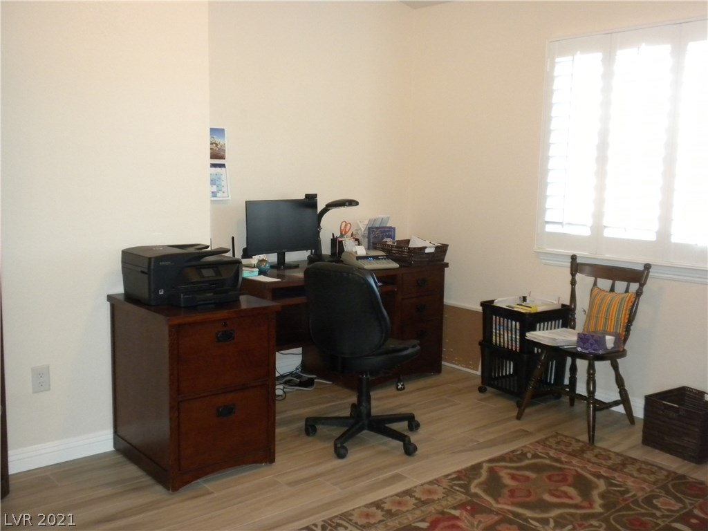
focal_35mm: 37
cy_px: 266
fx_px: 757
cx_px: 354
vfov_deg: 38.7
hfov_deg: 50.1
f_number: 3.5
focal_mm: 6.6
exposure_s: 1/30
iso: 400
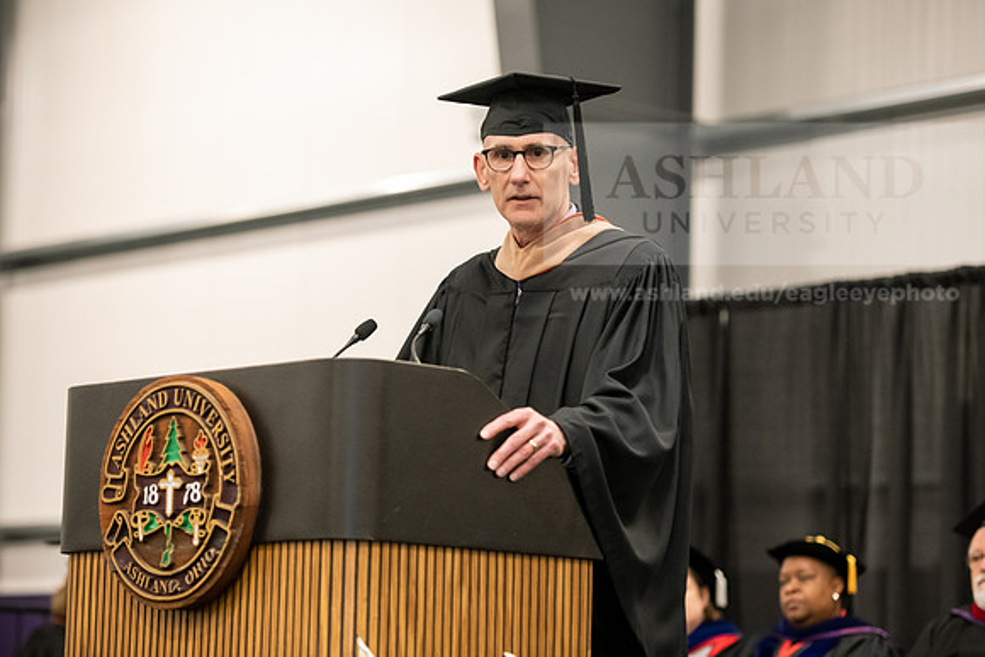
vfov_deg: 12.2
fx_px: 3065
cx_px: 492
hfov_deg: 18.3
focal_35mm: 112
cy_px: 328
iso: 3200
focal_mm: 112
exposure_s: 1/200
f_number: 3.2
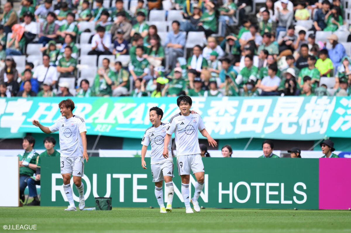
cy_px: 116
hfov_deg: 3.4
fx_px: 5847
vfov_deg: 2.3
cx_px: 176
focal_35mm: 600
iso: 320
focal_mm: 400
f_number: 2.8
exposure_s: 1/2000
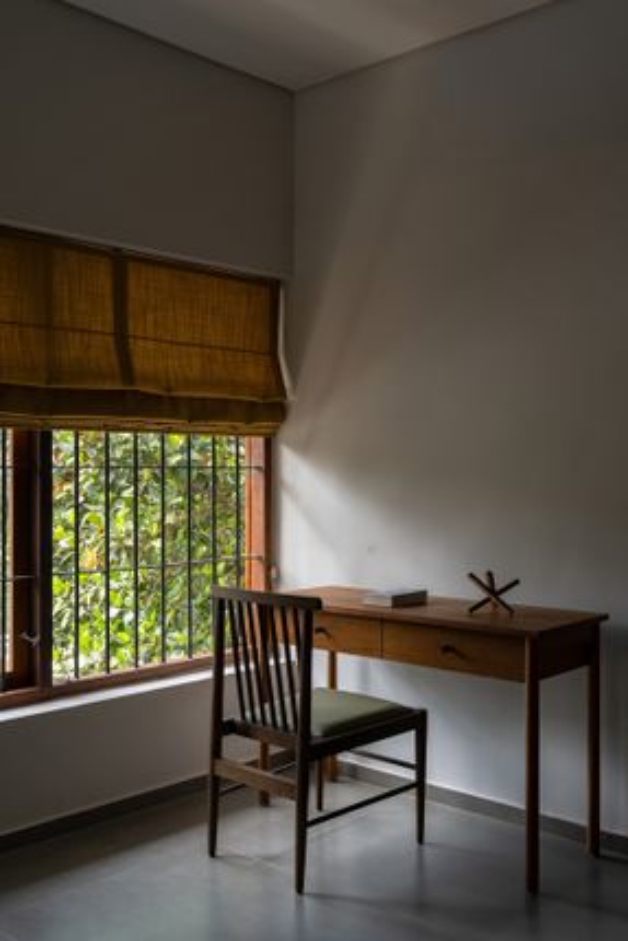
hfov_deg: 36.9
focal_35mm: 36
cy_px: 470
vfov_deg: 53.1
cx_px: 314
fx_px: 941
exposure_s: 1/80
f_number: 6.3
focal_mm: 36
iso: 200
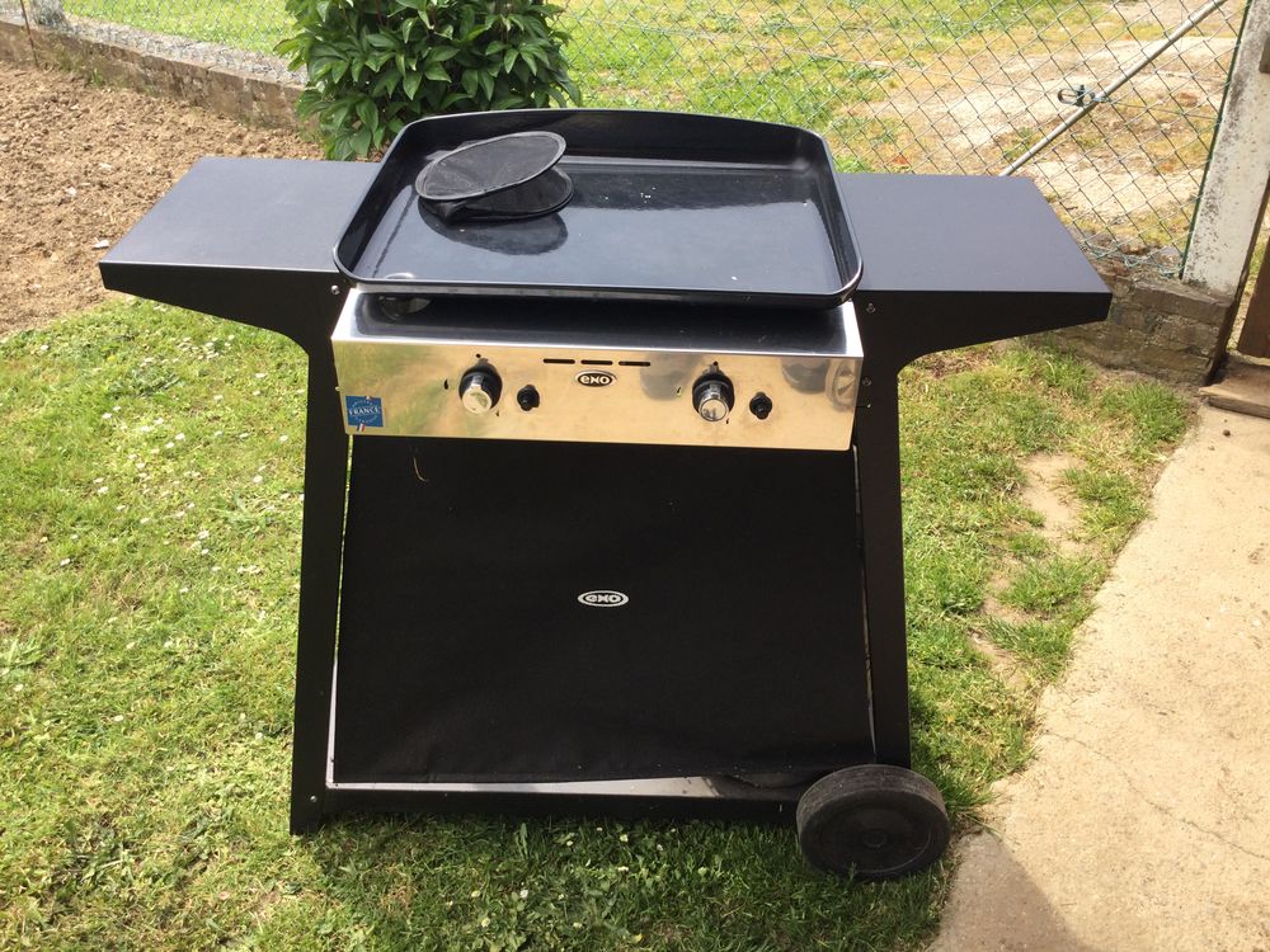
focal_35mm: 31
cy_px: 476
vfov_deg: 45.4
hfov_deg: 58.4
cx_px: 635
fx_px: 1137
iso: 25
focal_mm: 3.3
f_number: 2.4
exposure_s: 1/292
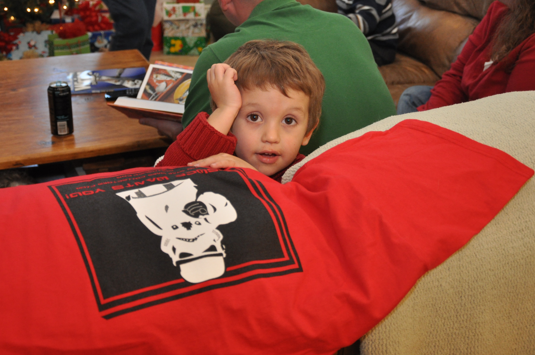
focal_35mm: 58
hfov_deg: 34.5
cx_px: 268
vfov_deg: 23.3
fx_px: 861
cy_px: 141
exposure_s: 1/60
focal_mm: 32
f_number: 4.2
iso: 800
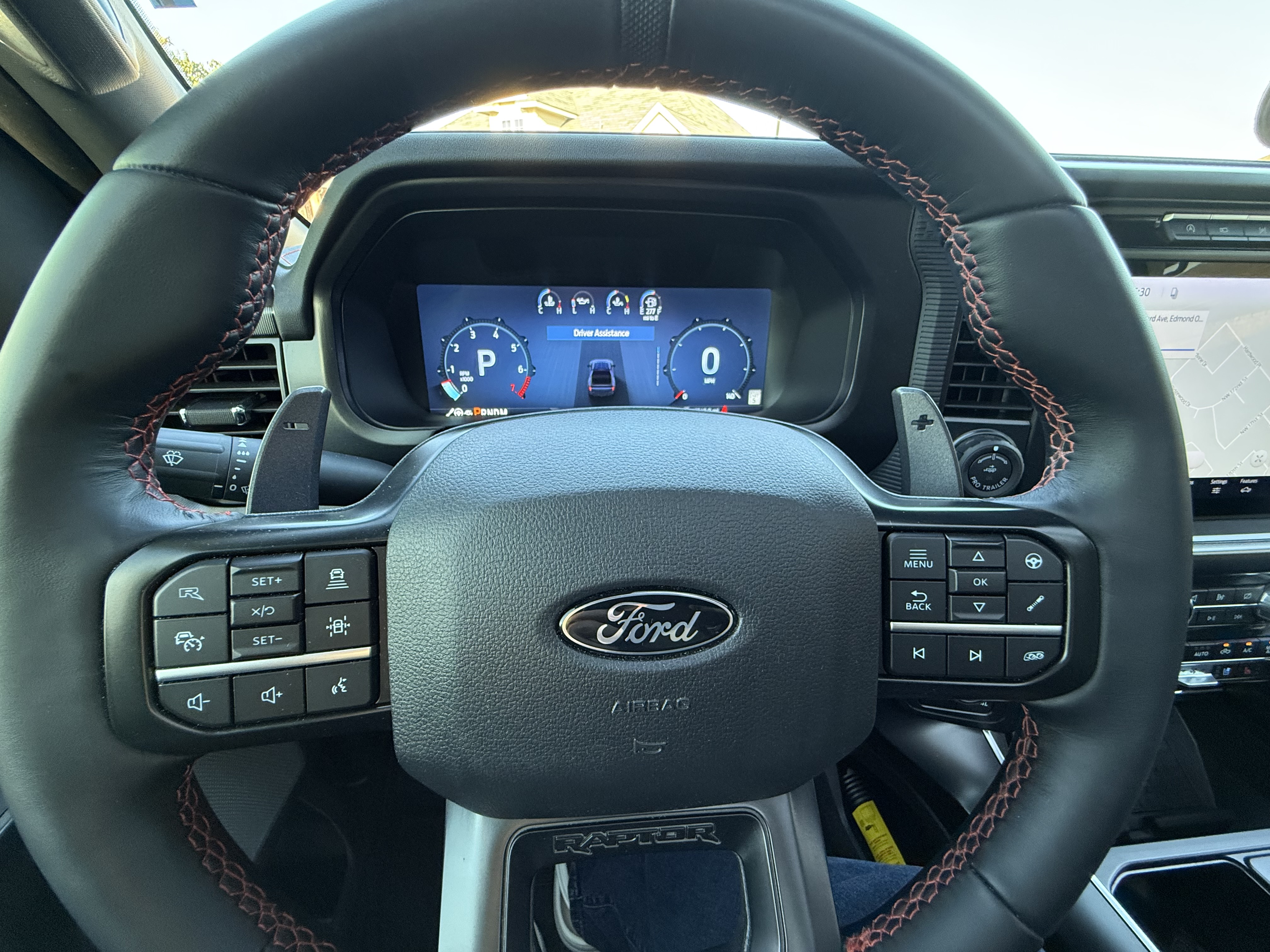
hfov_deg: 102.1
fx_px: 514
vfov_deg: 85.7
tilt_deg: -24.5
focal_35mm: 14
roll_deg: -1.9
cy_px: 476
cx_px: 635
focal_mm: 2.22
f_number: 2.2
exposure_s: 1/83
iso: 320
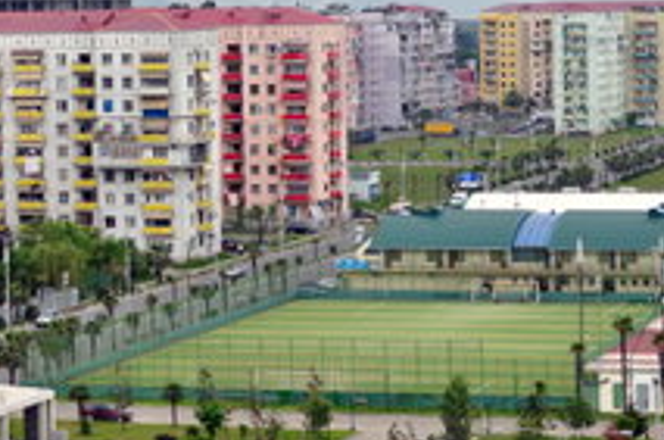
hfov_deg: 14.4
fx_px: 2595
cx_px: 592
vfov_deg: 9.7
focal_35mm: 141
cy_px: 122
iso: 500
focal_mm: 50
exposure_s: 1/125
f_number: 5.6
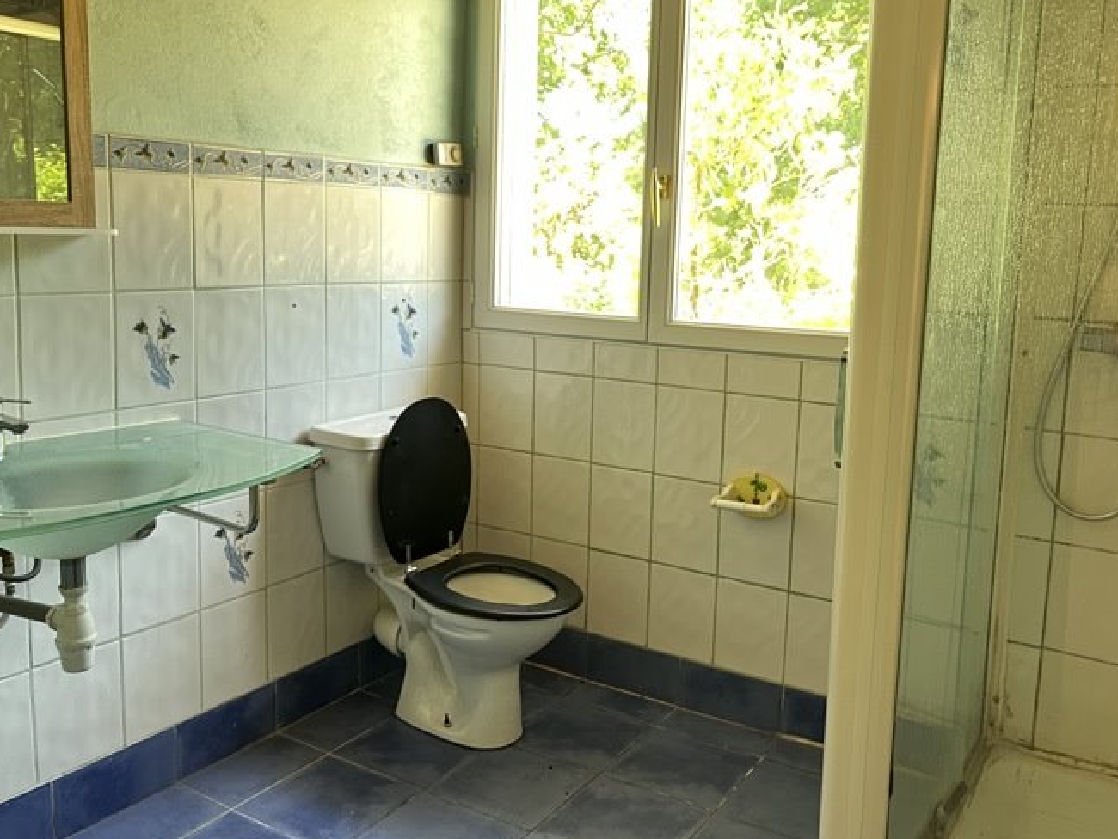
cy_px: 361
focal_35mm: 32
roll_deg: -1.0
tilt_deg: -8.5
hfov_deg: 56.8
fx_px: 1034
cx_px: 580
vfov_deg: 44.1
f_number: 1.6
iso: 200
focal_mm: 5.1
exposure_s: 1/60
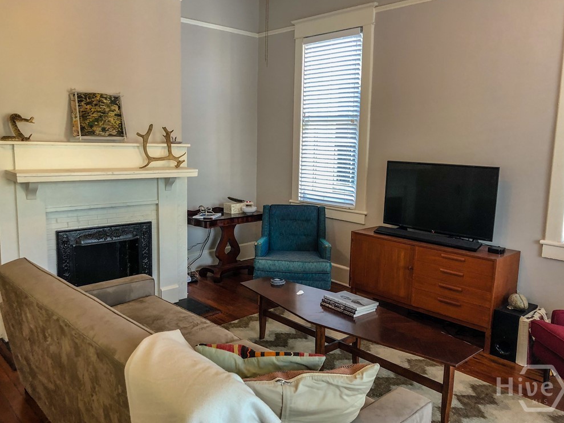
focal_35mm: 29
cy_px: 213
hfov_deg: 61.7
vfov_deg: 48.2
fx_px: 473
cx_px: 283
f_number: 1.8
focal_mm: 4
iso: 40
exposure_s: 1/17
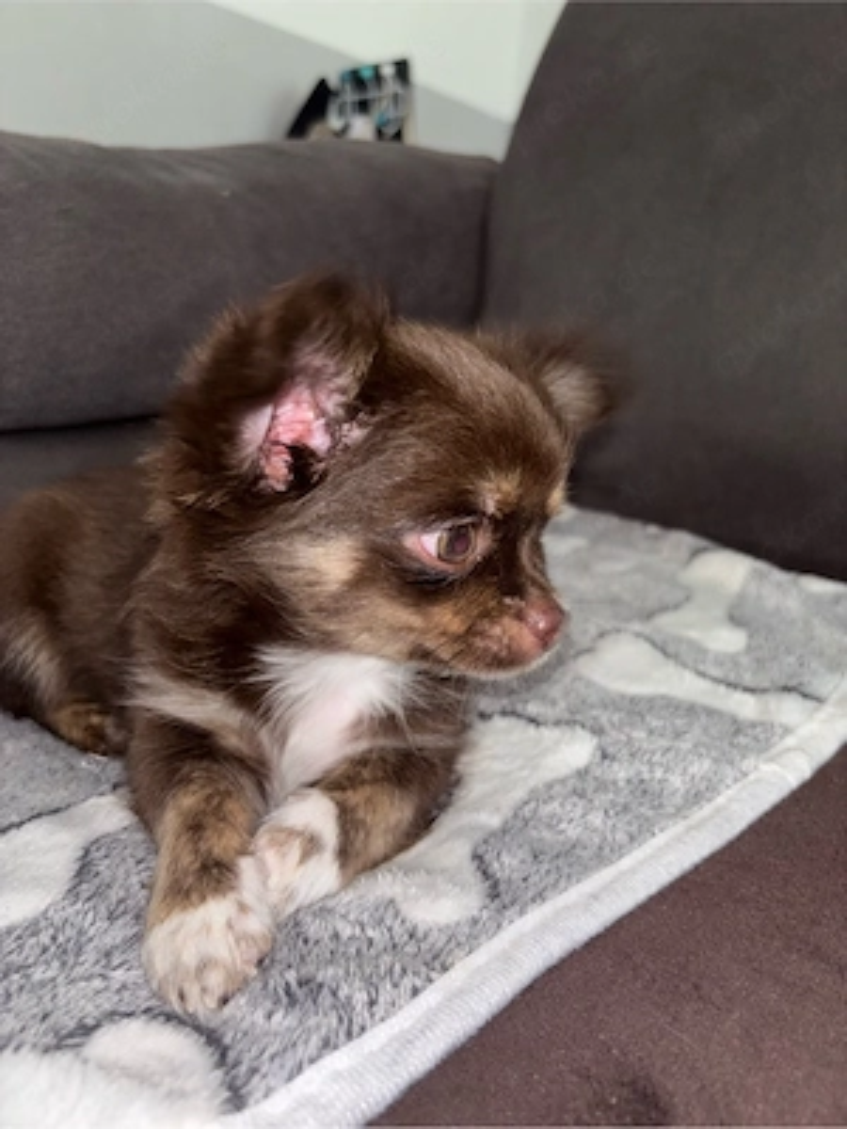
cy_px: 564
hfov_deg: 53.1
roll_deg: -7.1
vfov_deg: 67.3
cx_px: 424
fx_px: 848
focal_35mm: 26
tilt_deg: -17.0
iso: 50
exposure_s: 1/4
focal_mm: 5.96
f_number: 1.6
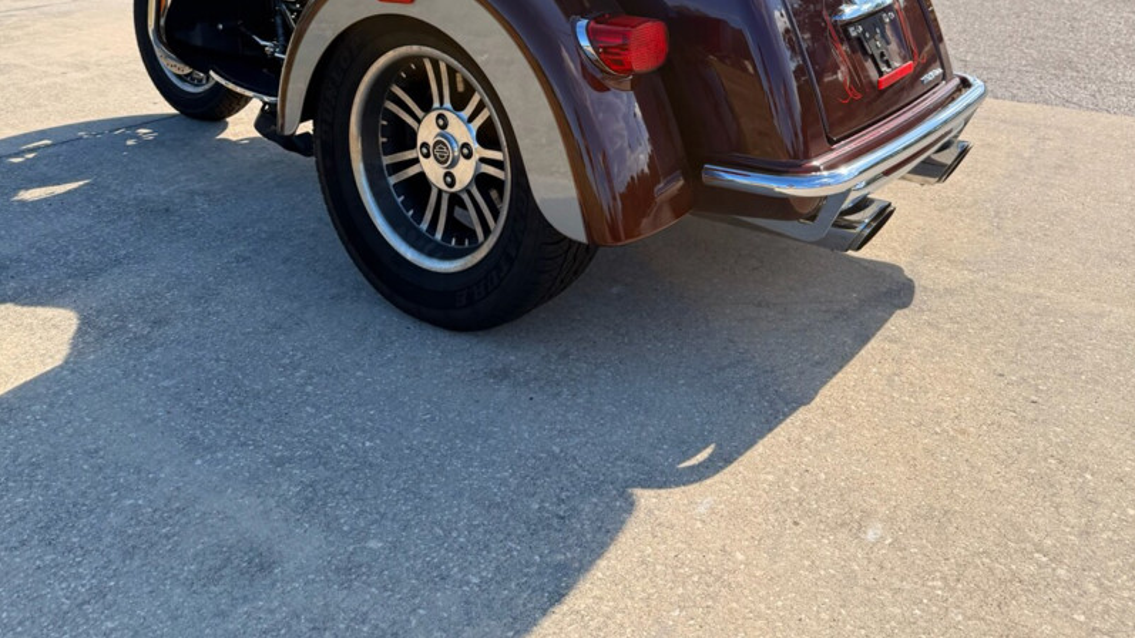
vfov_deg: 30.1
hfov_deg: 56.6
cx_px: 568
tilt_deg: -6.3
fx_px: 1053
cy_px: -72
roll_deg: +3.0
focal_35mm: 35
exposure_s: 1/2299
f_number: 1.78
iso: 100
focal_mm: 6.76
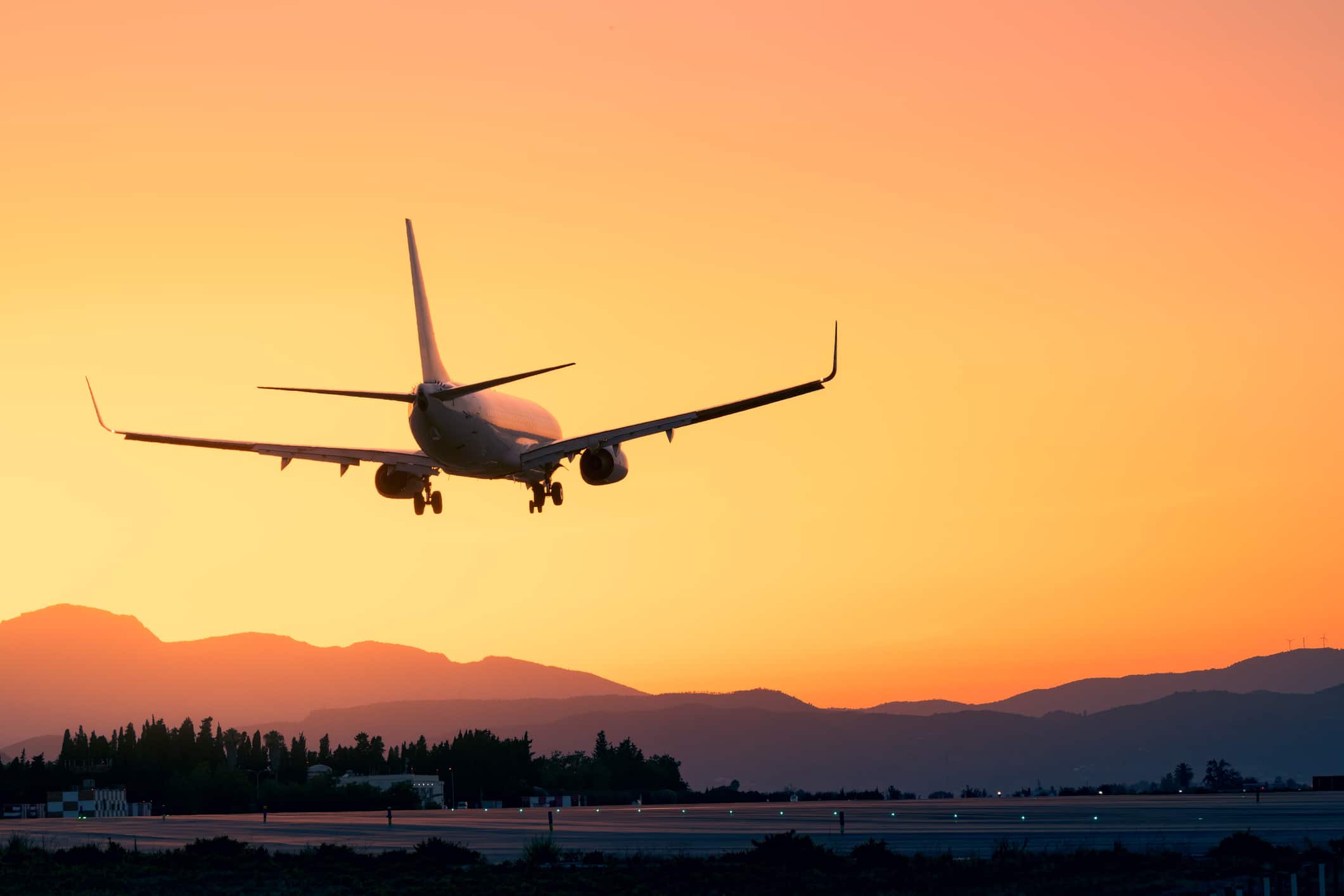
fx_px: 7466
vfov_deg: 6.9
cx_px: 672
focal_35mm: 200
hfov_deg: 10.3
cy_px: 448
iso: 200
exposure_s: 1/250
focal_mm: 200
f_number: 6.3
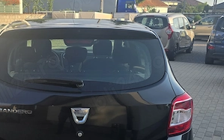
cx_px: 64
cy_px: 99
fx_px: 299
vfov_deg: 26.1
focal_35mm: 49
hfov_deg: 40.2
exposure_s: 1/446
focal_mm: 6.3
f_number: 1.7
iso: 12
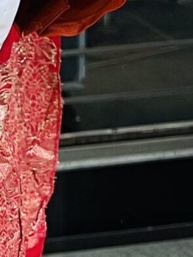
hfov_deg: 8.3
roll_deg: +2.8
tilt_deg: -12.1
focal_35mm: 168
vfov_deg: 11.8
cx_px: -233
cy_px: 121
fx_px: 1249
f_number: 1.5
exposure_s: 1/50
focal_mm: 5.7
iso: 100
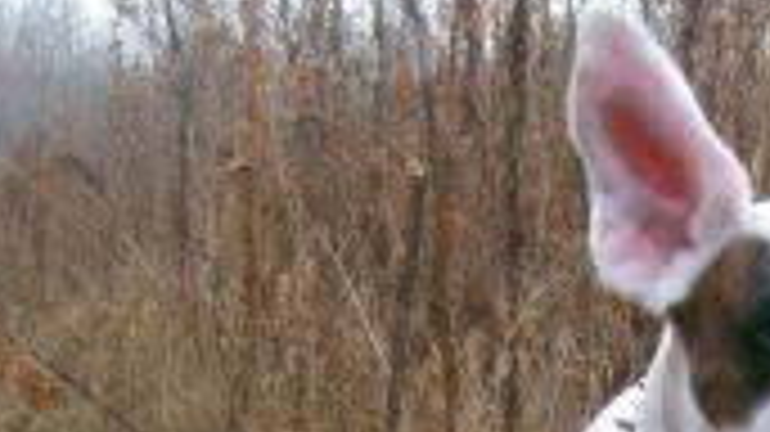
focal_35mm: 100
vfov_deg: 11.4
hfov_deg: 20.5
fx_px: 2041
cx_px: 829
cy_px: 734
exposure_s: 1/250
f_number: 2.8
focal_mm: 5.8
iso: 80
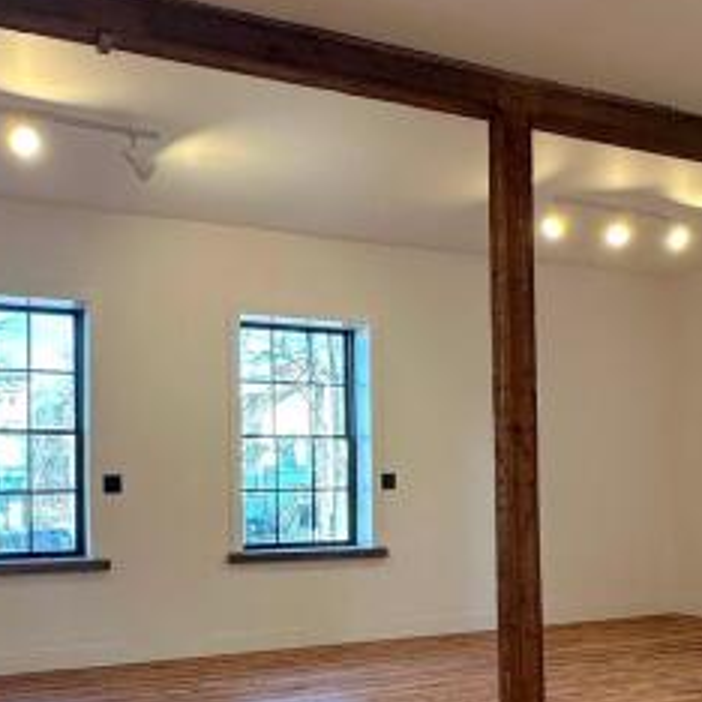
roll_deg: +0.7
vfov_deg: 43.2
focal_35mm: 38
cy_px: 477
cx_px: 366
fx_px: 872
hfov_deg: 43.8
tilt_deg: +0.4
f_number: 2.2
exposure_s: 1/120
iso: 160
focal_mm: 2.22
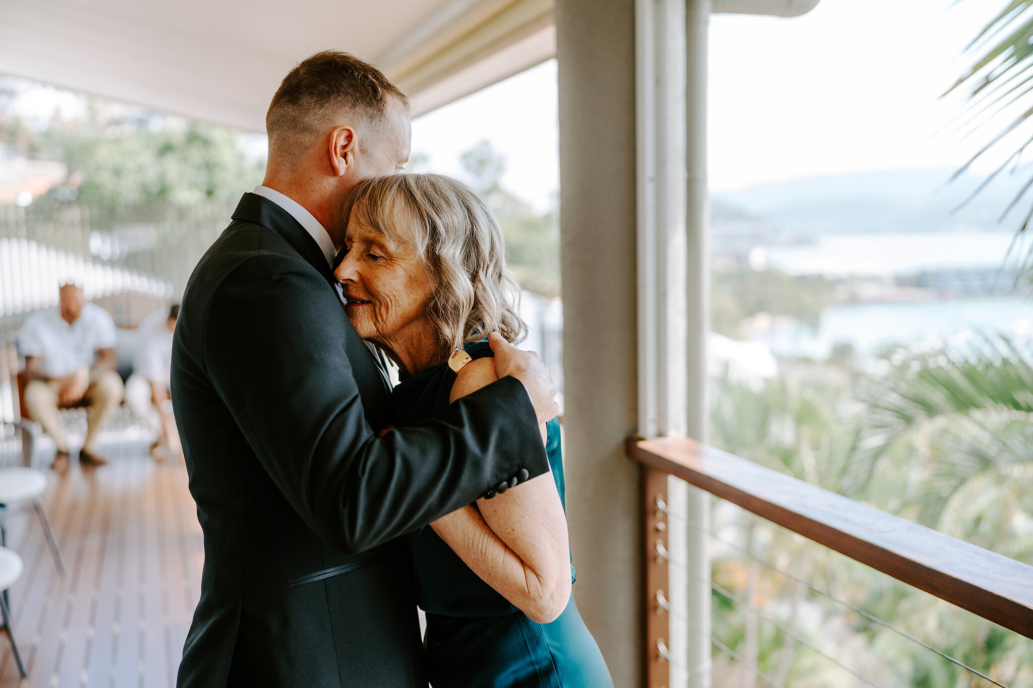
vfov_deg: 37.8
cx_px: 516
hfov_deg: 54.4
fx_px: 1004
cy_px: 344
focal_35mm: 35
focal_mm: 35
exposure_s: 1/800
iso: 100
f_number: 1.8
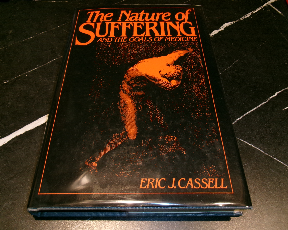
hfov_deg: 58.7
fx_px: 256
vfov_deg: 48.5
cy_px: 114
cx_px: 132
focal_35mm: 30
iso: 160
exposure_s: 1/34
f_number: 3.9
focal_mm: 5.1
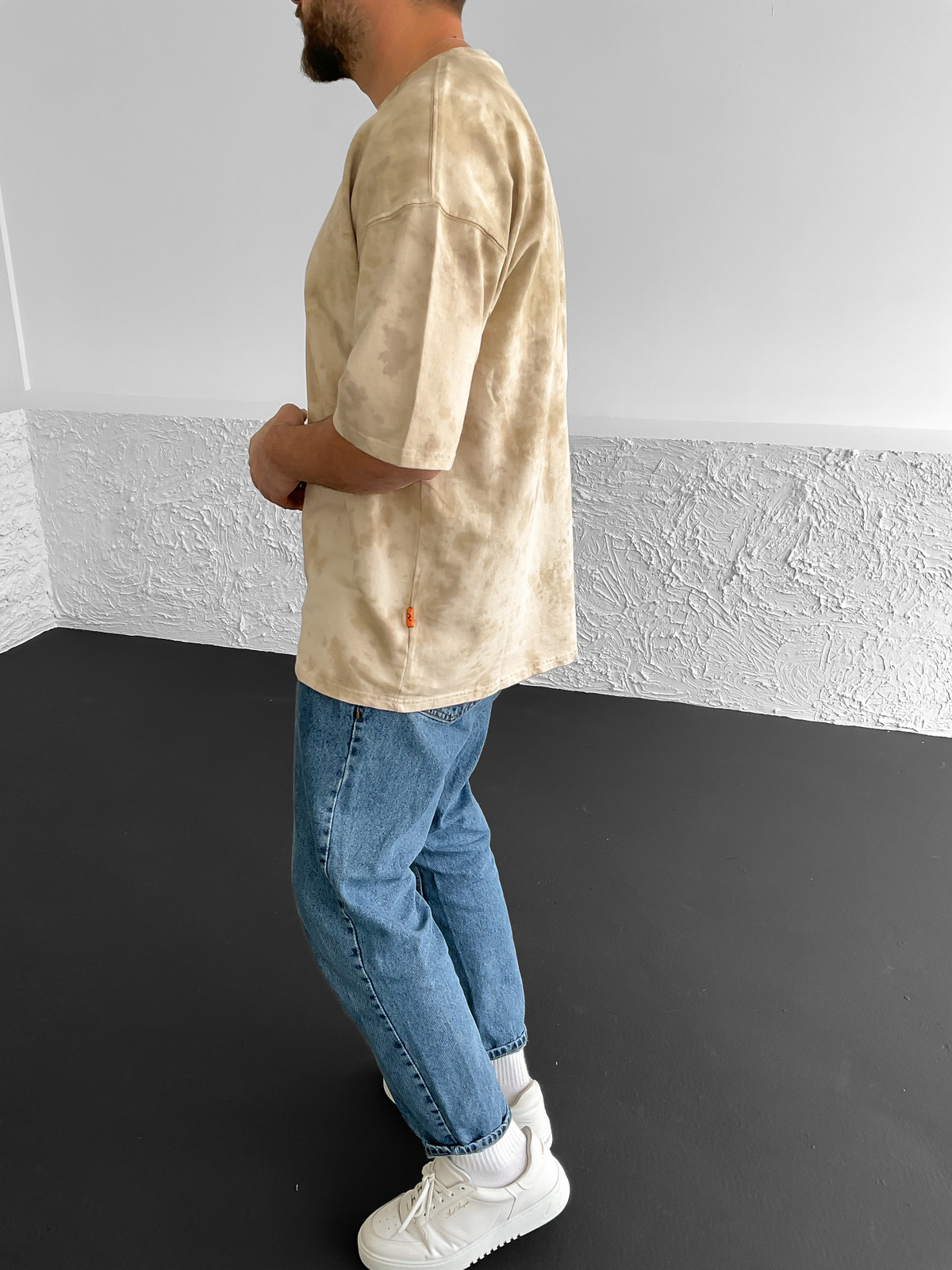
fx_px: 1063
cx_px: 476
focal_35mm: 29
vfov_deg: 61.7
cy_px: 635
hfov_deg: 48.2
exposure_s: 1/120
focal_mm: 3
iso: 32
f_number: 1.8
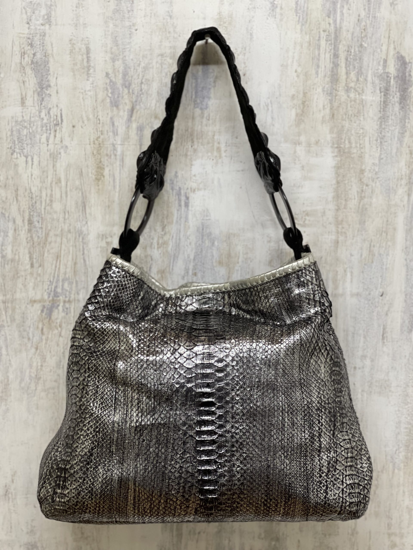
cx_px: 206
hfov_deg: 22.9
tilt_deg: -8.5
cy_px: 275
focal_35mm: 64
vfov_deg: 30.3
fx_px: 1018
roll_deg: +1.7
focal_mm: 7.5
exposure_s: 1/33
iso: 125
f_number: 2.2
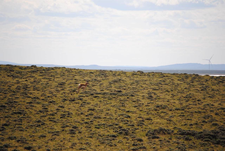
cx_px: 112
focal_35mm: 300
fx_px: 1877
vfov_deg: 4.6
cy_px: 76
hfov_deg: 6.9
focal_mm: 200
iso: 200
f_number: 5.6
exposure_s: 1/1250
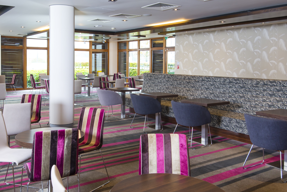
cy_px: 116
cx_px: 125
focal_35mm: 34
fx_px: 271
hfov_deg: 55.6
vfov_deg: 38.8
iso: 640
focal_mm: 26
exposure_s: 1/15
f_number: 10
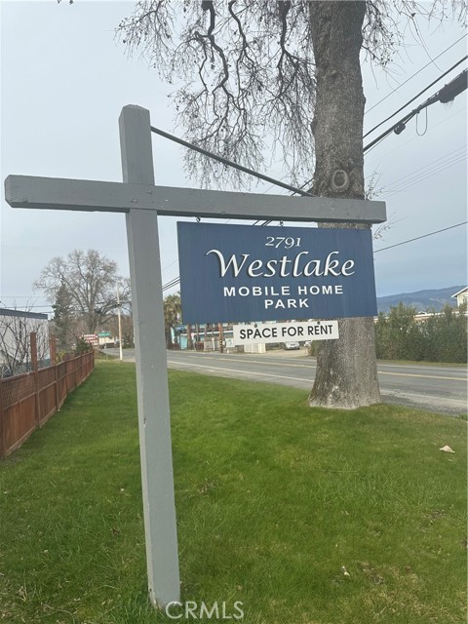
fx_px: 433
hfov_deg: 56.8
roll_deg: +3.0
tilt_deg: +2.8
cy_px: 312
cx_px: 234
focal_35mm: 24
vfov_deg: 71.6
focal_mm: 6.86
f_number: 1.78
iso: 80
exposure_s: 1/1692
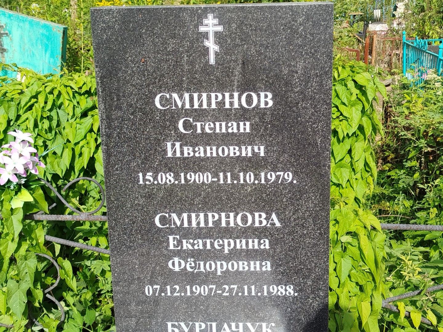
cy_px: 166
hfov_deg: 39.7
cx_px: 222
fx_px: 614
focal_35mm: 48
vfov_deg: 30.3
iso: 50
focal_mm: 5.31
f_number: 1.7
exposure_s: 1/634
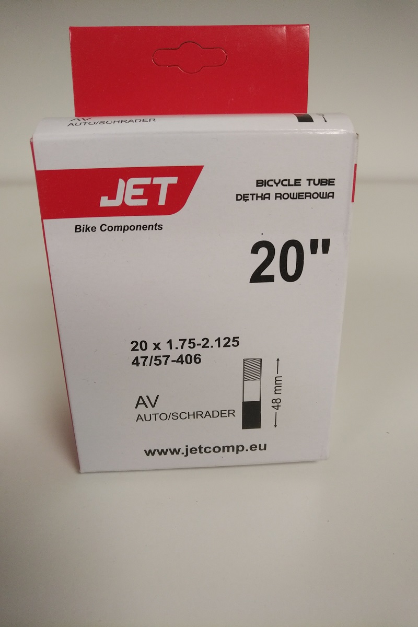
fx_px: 435
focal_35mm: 25
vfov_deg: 71.5
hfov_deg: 51.3
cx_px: 209
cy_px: 314
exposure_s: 1/60
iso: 192
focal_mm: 4.52
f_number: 2
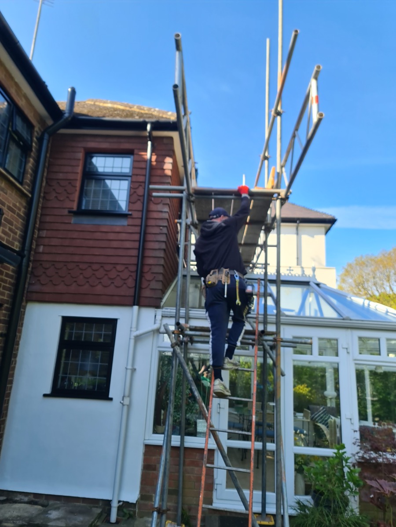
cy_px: 264
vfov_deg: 69.4
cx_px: 198
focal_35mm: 25
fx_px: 381
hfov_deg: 54.9
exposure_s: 1/206
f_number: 1.8
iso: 50
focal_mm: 7
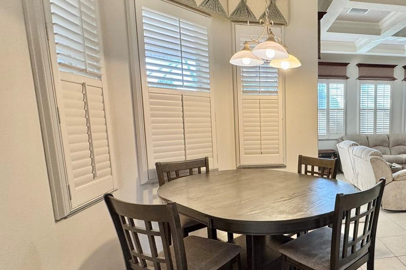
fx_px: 259
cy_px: 154
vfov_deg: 54.9
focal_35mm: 23
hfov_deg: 69.9
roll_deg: +0.7
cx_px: 315
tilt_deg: -8.0
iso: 200
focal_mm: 2.22
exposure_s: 1/120
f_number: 2.2
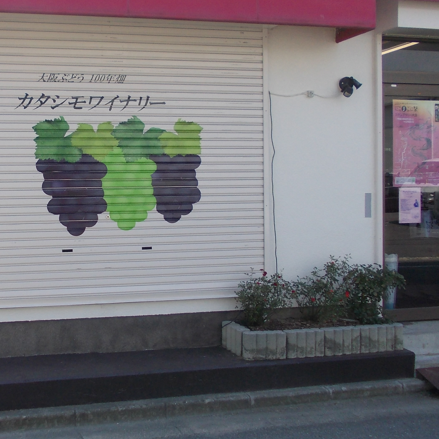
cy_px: 179
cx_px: 113
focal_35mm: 43
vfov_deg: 39.0
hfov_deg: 38.2
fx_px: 617
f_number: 5.4
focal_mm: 4
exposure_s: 1/160
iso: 80
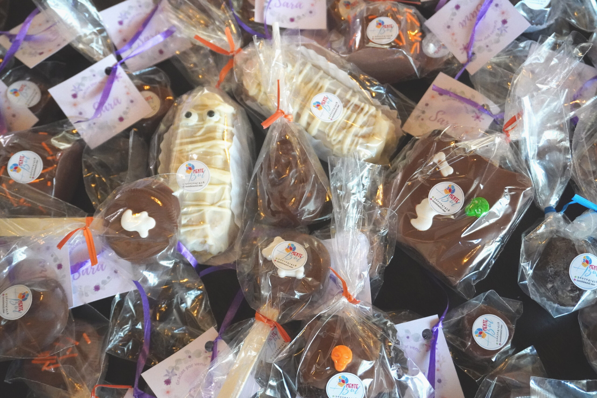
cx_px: 298
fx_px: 696
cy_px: 199
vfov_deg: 31.9
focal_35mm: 42
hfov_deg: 46.4
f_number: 4.5
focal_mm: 28
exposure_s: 1/100
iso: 6400
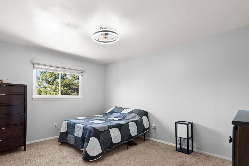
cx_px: 108
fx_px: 136
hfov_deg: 84.7
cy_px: 96
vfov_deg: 62.6
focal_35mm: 20
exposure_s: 1/8
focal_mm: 16.5
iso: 200
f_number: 7.1
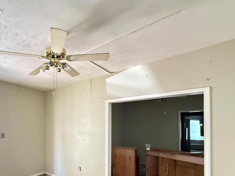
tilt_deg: +1.2
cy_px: 124
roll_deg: +0.2
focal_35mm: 21
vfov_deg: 61.1
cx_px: 62
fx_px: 143
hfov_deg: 74.0
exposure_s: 1/60
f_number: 2.2
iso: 1000
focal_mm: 2.22
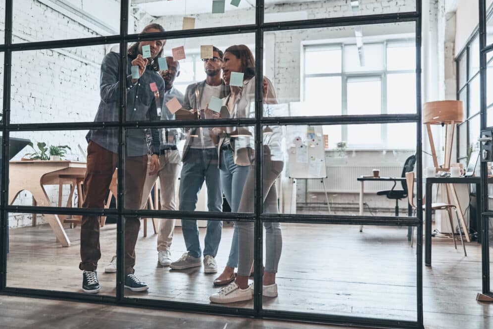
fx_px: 425
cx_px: 254
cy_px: 165
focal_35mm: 31
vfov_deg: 42.3
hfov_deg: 60.3
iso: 640
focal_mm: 30
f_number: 2.8
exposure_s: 1/80
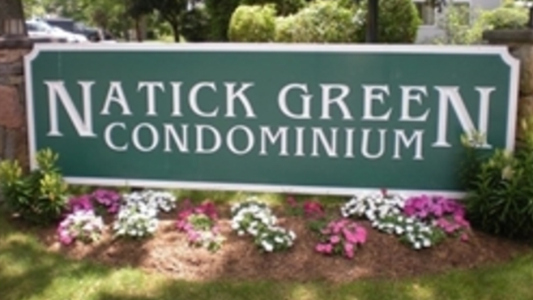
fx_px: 594
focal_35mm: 42
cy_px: 137
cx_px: 268
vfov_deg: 28.3
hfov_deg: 48.4
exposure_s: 1/198
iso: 64
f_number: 3.1
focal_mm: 6.3
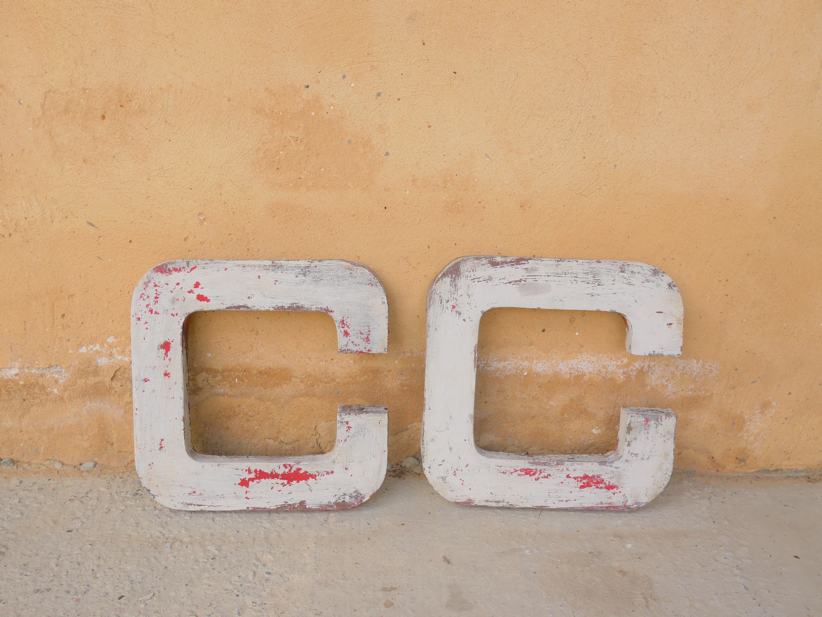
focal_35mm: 40
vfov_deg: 36.0
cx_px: 411
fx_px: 950
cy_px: 308
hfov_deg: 46.8
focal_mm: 20
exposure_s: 1/500
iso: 200
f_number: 4
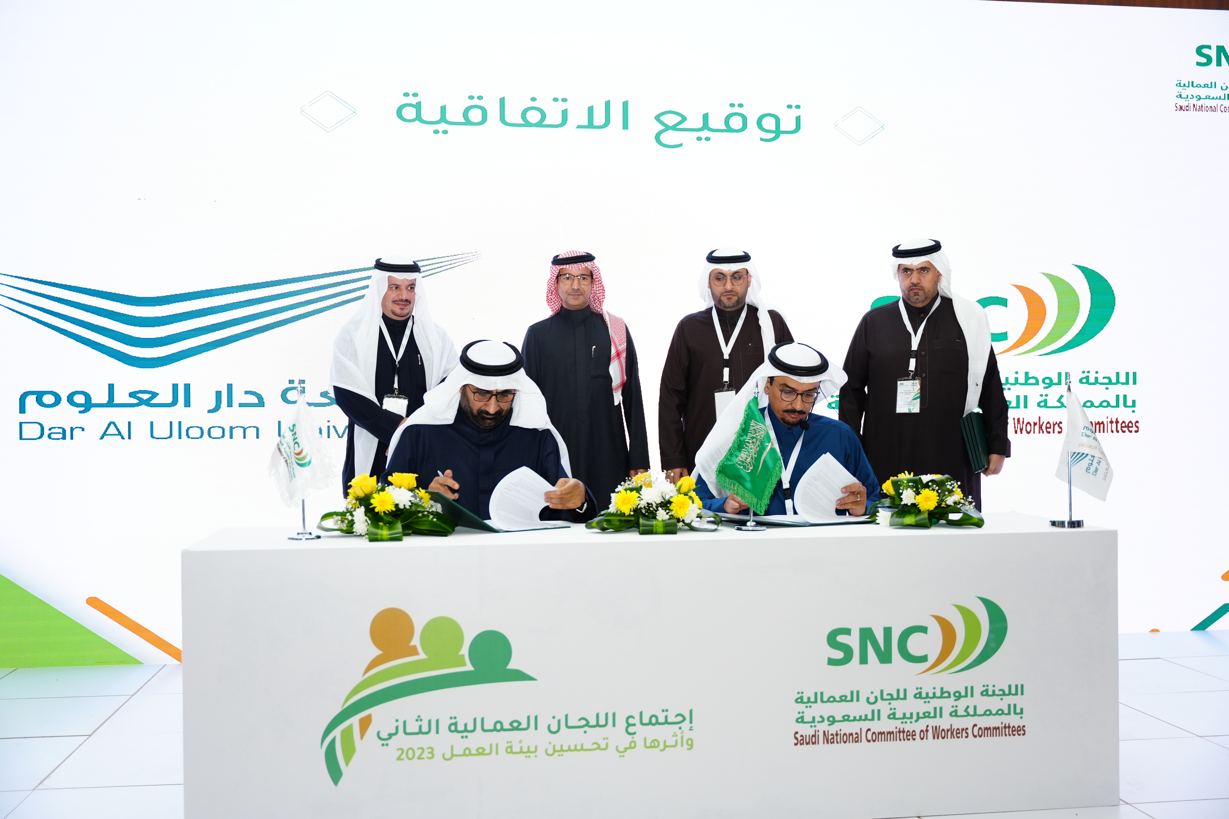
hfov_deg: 52.8
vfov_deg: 36.6
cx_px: 614
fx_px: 1239
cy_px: 410
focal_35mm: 36
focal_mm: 36.3
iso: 1250
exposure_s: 1/100
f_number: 2.8
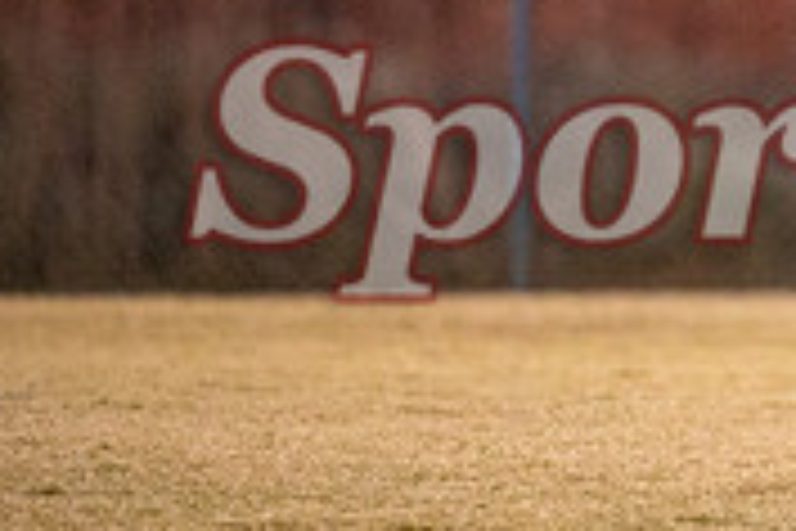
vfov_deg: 1.3
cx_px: 1129
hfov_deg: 1.9
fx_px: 23900
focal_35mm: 1081
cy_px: -27
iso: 5000
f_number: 4
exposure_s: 1/1000
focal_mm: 330
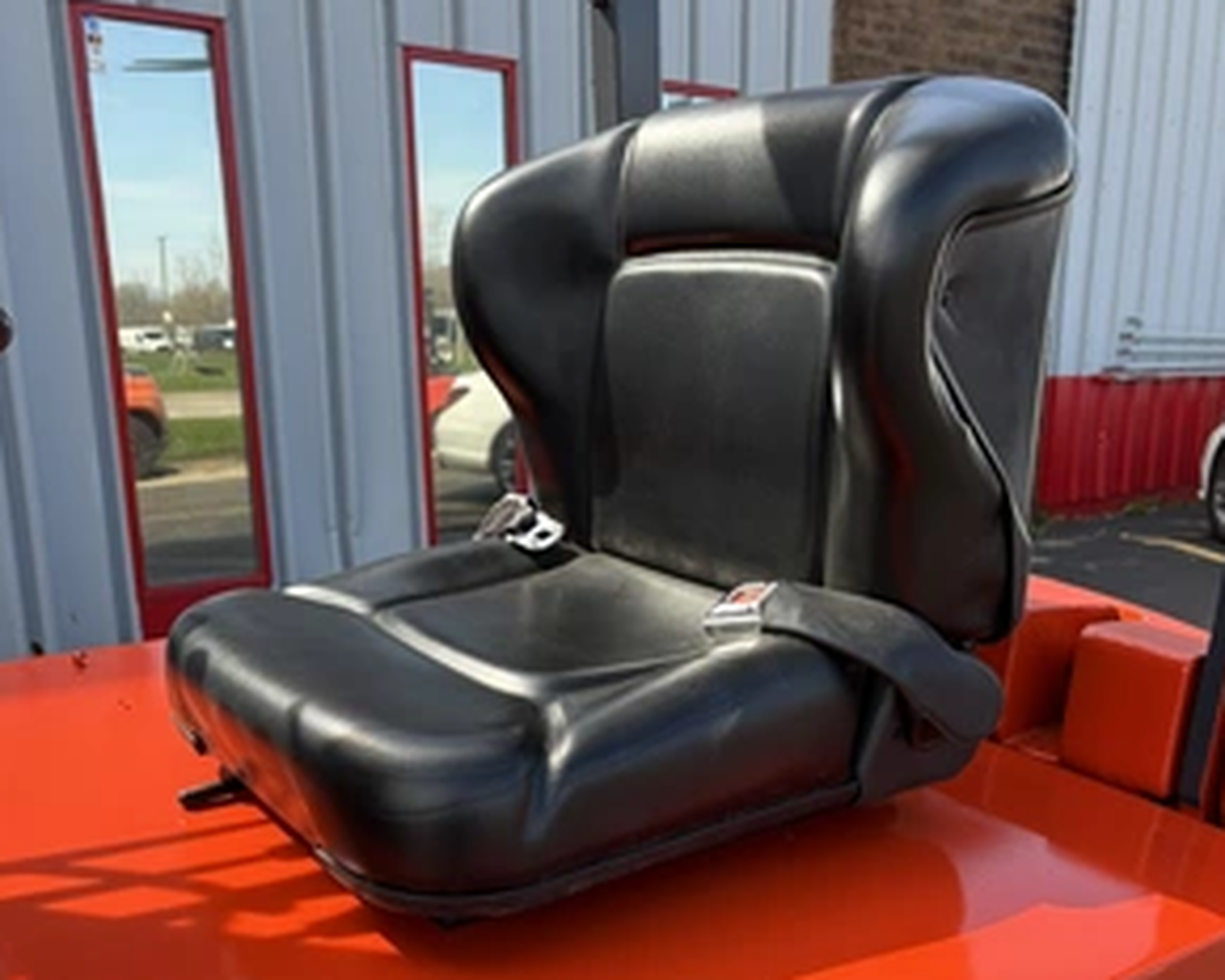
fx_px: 1269
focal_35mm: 35
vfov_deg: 41.6
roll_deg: +1.0
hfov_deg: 51.5
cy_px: 672
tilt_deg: -15.1
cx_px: 600
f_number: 1.6
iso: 50
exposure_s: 1/641
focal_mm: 5.96
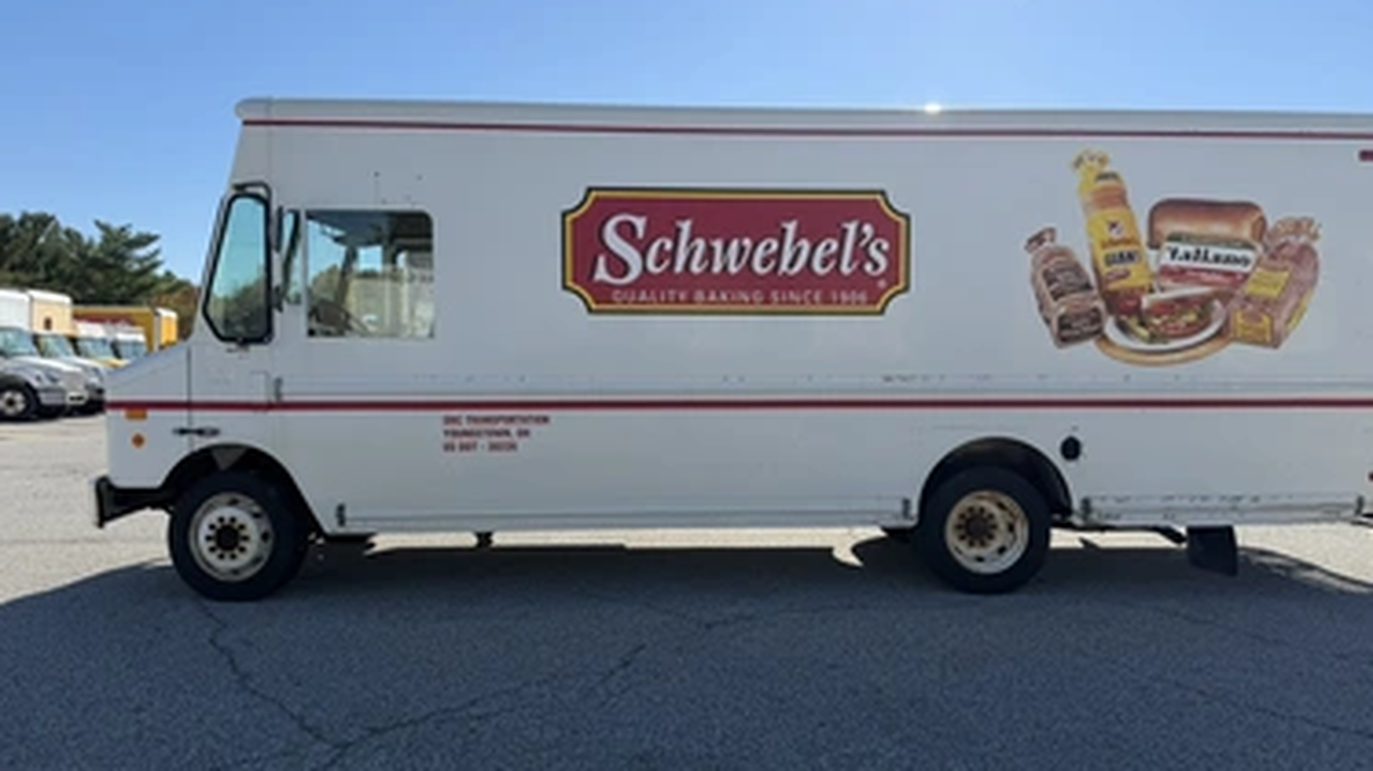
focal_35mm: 28
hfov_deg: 67.9
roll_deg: -0.5
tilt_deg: +0.6
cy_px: 382
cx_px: 720
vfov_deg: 41.4
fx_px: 1019
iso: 80
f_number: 1.78
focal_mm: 6.76
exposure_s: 1/4975
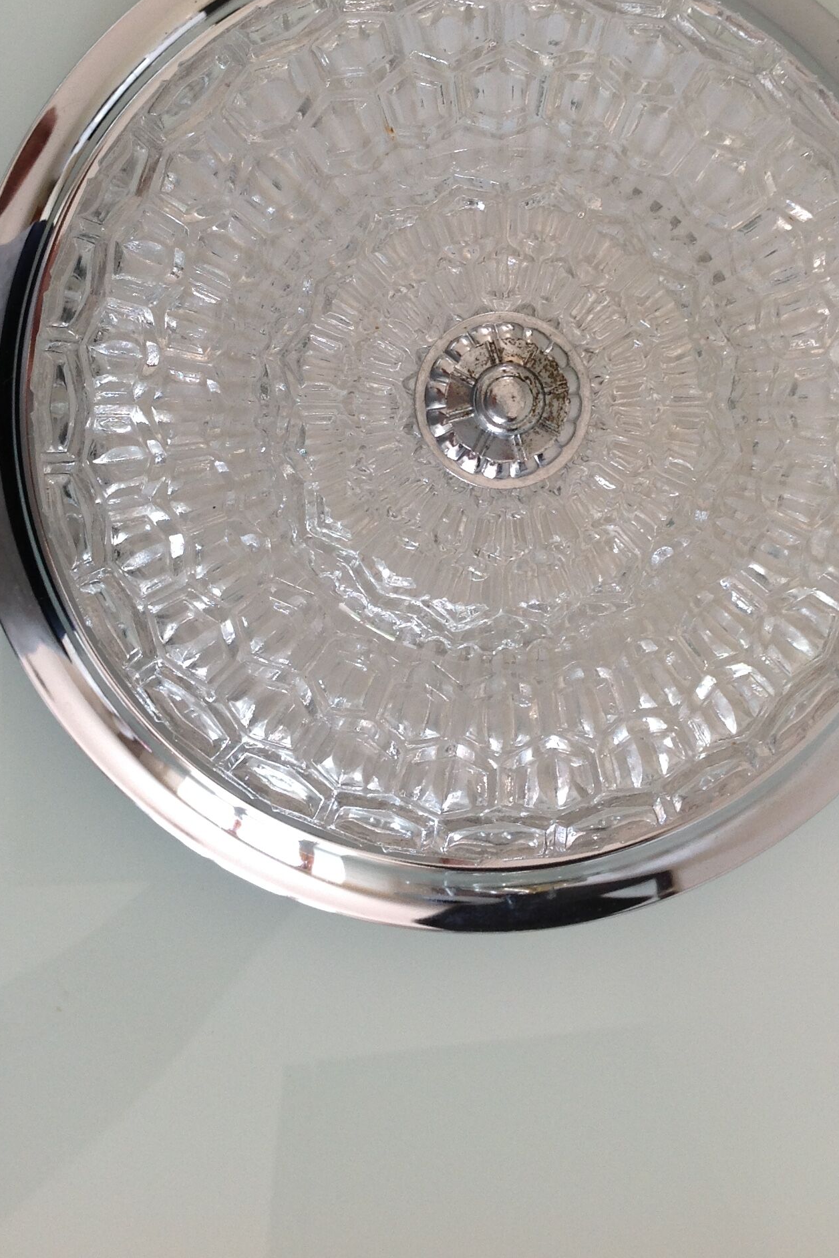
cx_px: 480
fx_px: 1748
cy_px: 414
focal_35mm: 50
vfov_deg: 39.1
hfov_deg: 27.0
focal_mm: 4.28
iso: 50
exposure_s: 1/24
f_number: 2.4
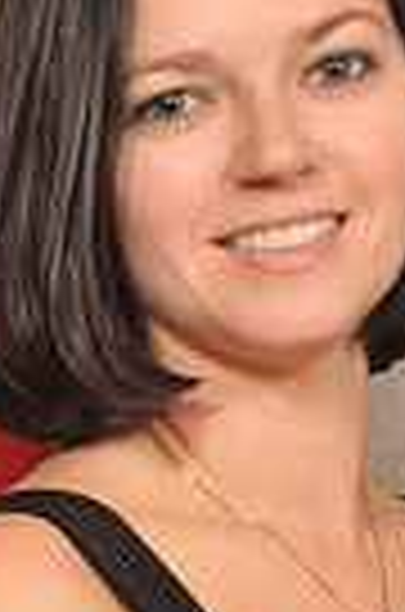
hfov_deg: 5.3
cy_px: 828
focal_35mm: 256
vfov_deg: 7.9
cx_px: 11
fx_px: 4342
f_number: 5.6
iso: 200
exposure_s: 1/125
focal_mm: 40
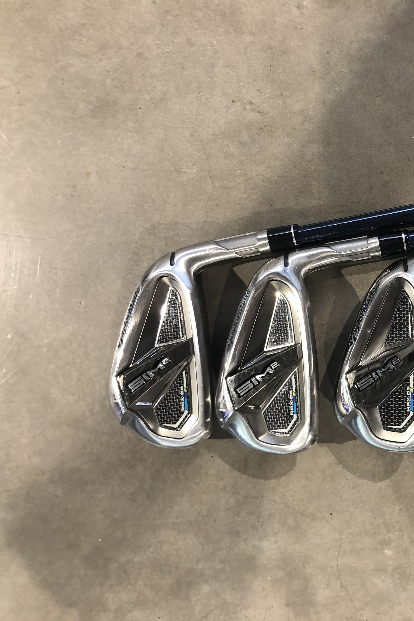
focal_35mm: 39
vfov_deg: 49.6
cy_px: 310
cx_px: 405
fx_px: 673
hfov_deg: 31.8
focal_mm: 3.99
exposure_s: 1/17
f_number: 1.8
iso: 40
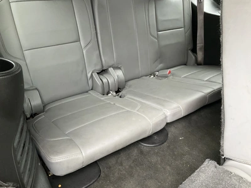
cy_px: 94
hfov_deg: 61.7
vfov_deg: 48.2
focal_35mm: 29
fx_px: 210
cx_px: 126
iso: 250
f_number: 1.8
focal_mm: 3
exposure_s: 1/60
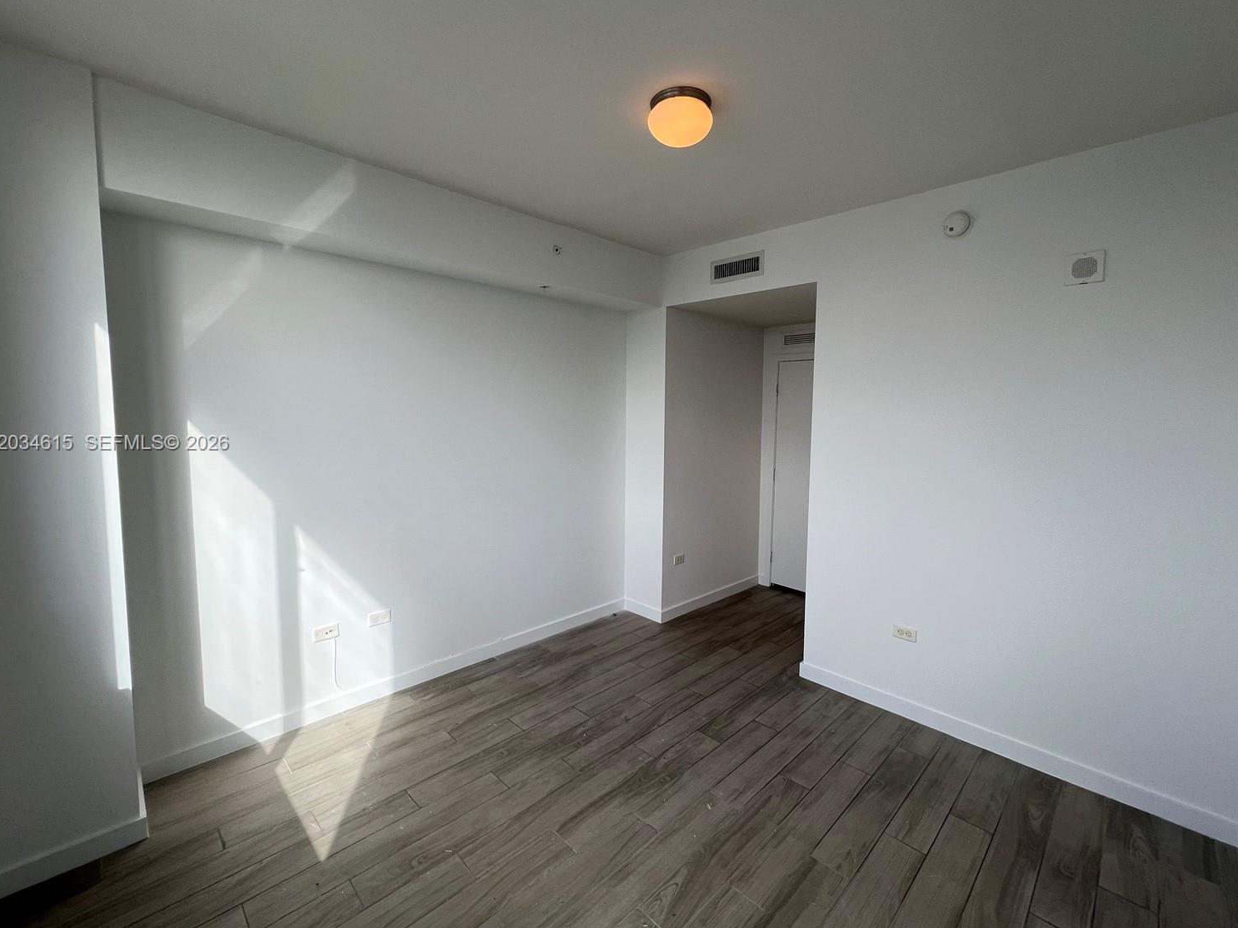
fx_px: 501
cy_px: 444
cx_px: 636
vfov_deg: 85.6
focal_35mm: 14
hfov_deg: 102.0
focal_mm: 1.57
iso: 32
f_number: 1.8
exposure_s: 1/164
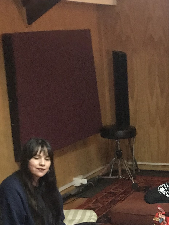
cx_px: 167
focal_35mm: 91
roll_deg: +0.2
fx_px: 593
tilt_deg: -15.2
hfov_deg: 15.9
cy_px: 226
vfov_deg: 20.8
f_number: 1.8
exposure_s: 1/7
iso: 100
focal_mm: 3.99
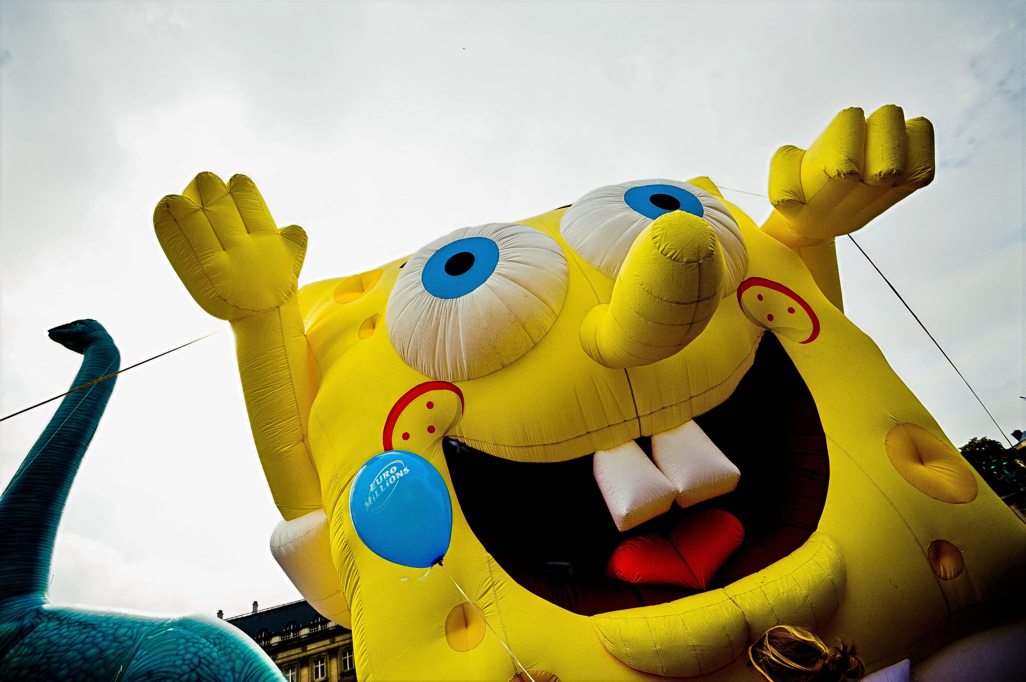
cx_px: 513
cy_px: 341
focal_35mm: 16
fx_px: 456
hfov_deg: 96.8
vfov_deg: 73.7
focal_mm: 16
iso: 320
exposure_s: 1/6400
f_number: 4
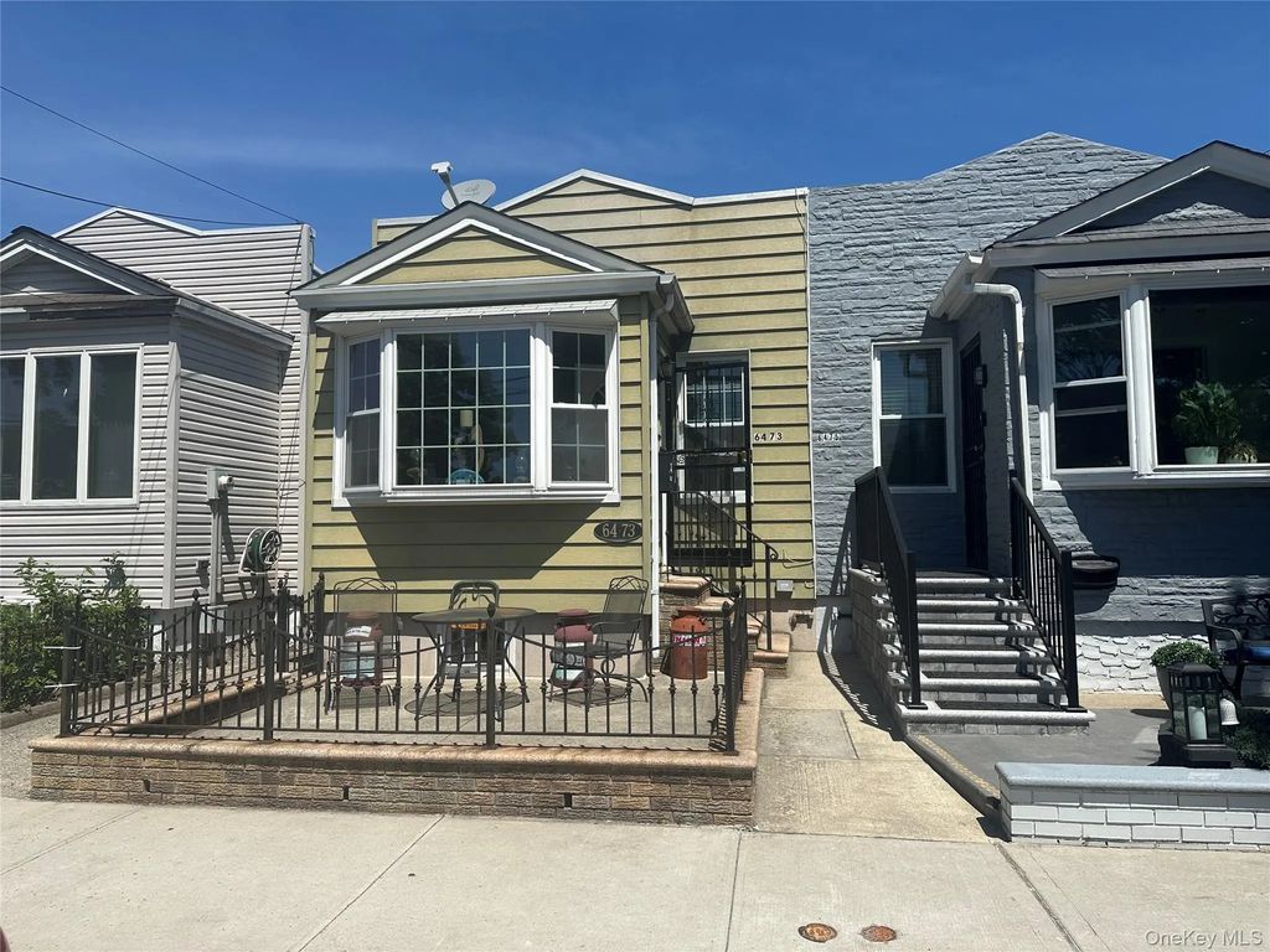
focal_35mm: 24
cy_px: 476
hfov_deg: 71.6
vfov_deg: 56.8
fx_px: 881
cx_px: 635
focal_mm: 6.86
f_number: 1.78
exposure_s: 1/6623
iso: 80
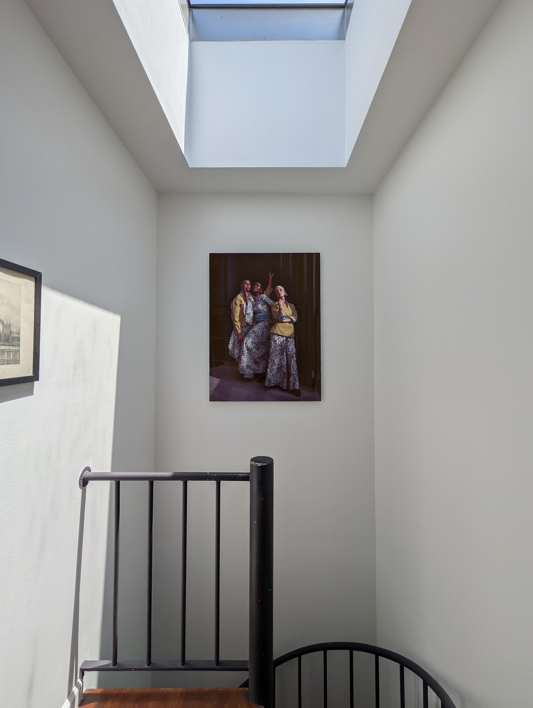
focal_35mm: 13
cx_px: 271
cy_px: 345
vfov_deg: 106.1
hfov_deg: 90.0
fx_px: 266
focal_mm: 2.02
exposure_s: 1/2083
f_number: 1.7
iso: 45
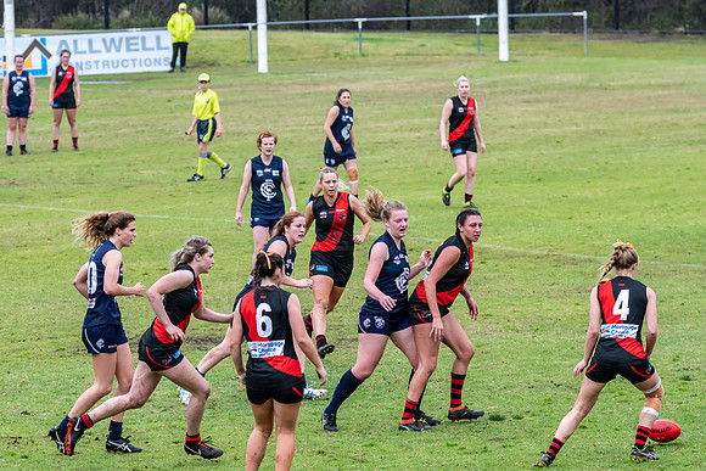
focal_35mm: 294
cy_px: 228
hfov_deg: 7.0
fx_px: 5767
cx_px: 364
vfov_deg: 4.7
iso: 1250
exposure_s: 1/2000
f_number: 7.1
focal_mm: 190
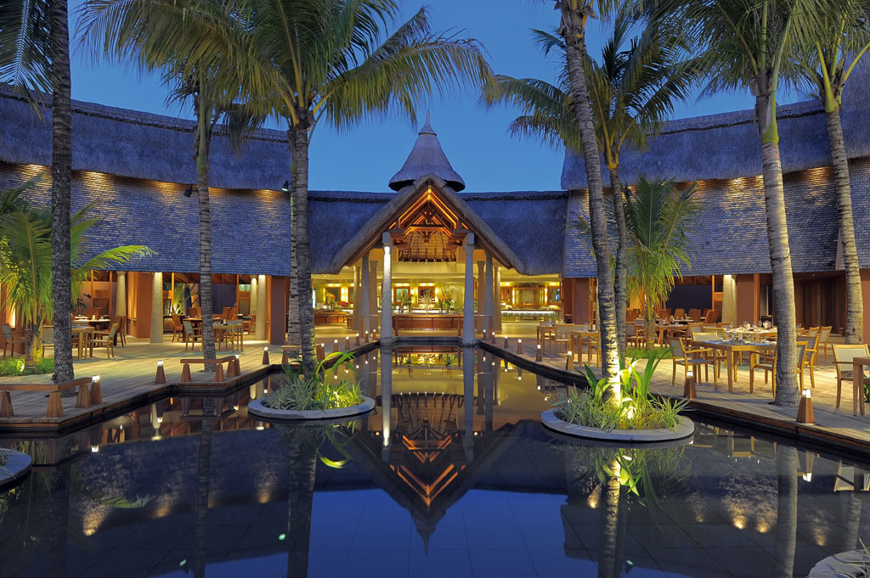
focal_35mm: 24
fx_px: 580
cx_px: 435
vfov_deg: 53.1
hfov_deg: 73.8
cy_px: 289
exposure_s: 2.5
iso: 400
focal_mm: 24
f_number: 8
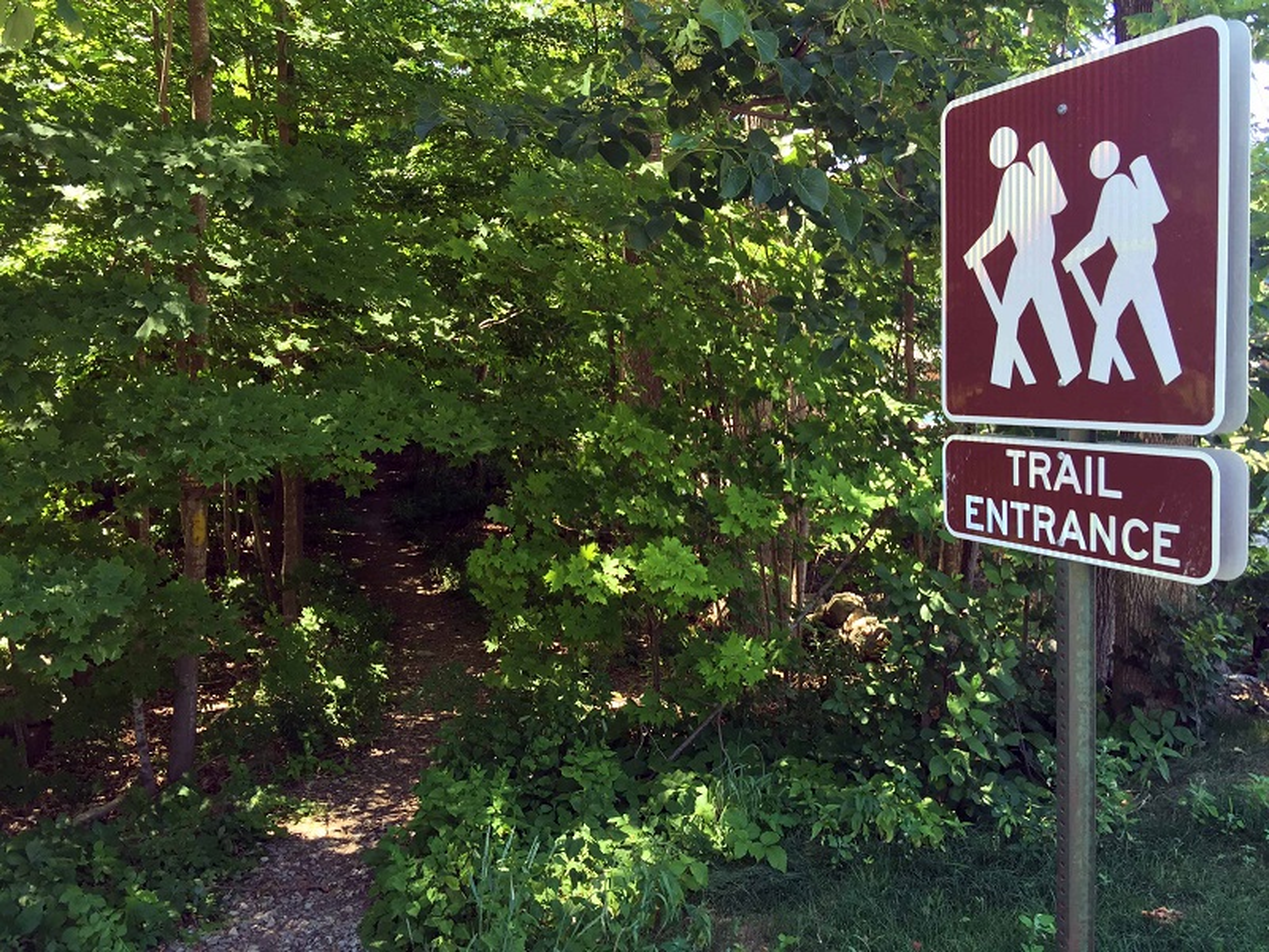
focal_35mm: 29
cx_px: 634
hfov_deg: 61.7
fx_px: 1063
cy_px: 476
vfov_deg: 48.2
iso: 40
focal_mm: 4.15
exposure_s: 1/60
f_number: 2.2
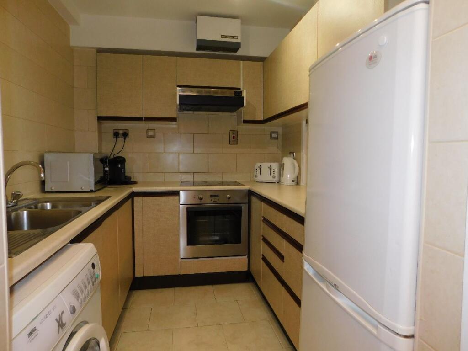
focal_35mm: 23
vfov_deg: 58.9
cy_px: 176
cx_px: 234
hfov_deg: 73.9
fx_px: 311
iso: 200
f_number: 3
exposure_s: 1/30
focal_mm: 4
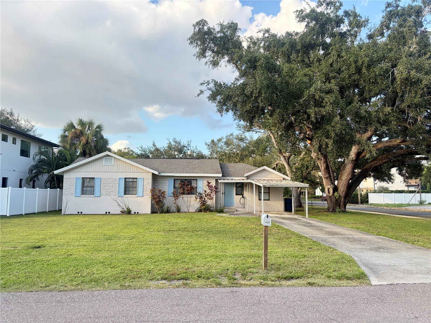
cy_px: 162
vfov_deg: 53.1
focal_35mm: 26
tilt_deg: +5.4
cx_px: 216
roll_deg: -0.2
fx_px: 324
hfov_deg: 67.3
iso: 64
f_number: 1.6
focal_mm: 5.96
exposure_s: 1/557
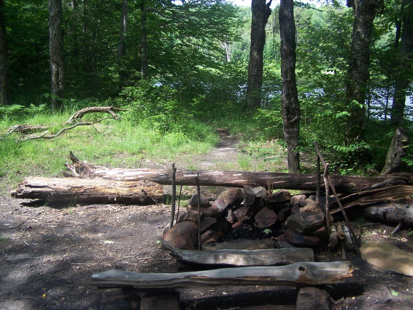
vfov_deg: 37.7
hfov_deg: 49.0
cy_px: 155
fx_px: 453
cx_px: 206
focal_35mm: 38
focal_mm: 6.3
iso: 80
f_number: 2.8
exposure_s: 1/200
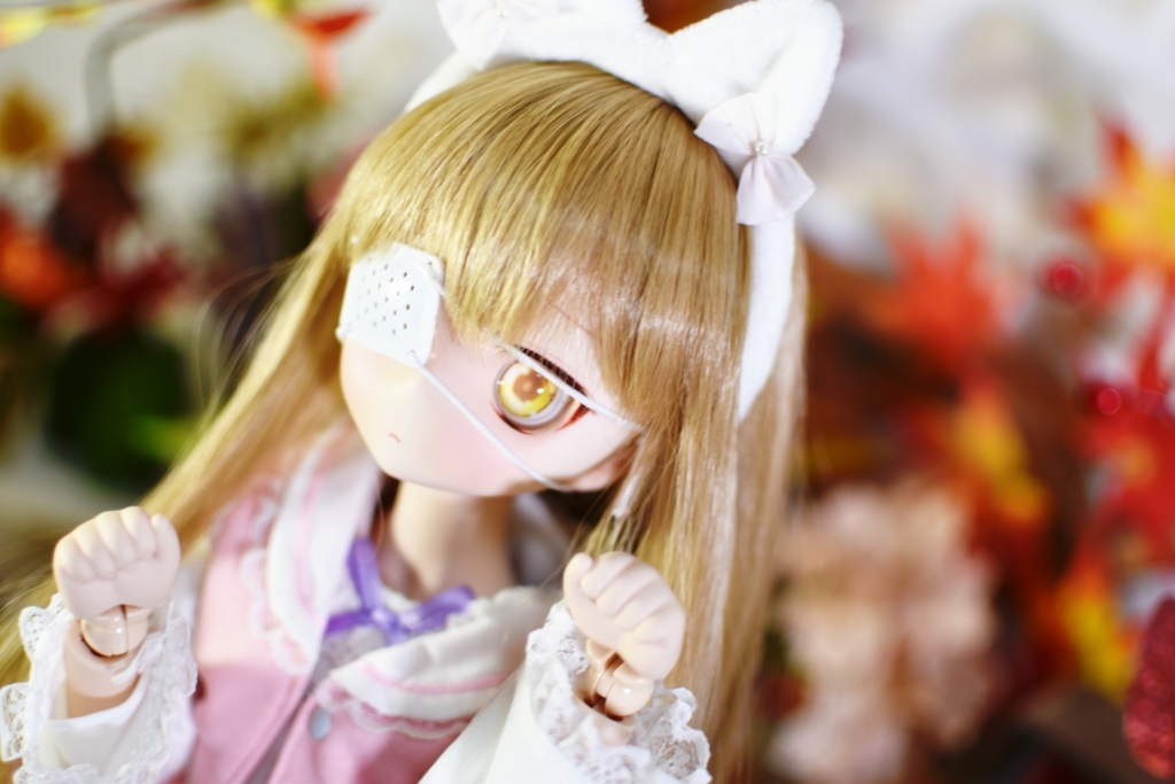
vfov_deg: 25.8
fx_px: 1714
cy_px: 392
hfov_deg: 37.8
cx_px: 588
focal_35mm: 52
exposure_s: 1/50
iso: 100
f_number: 1.8
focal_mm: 35
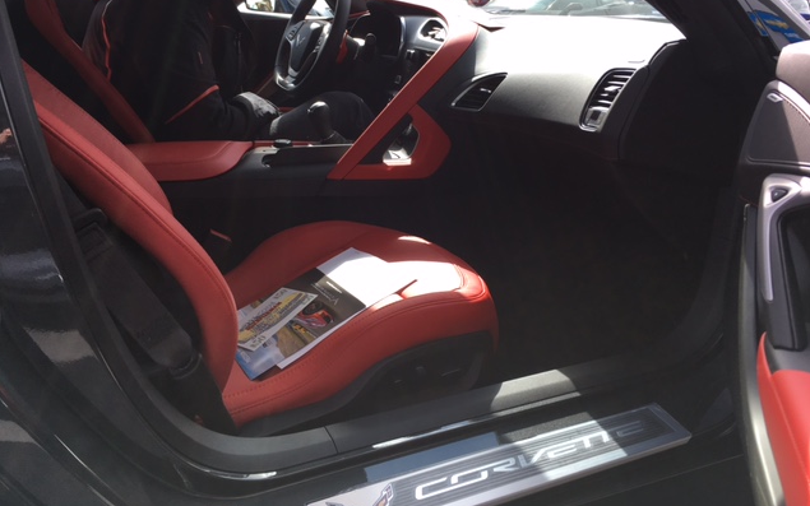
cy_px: 206
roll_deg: -2.5
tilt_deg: -19.4
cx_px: 407
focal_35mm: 31
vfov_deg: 40.5
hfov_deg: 61.2
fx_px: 684
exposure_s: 1/280
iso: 25
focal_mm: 4.15
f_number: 2.2
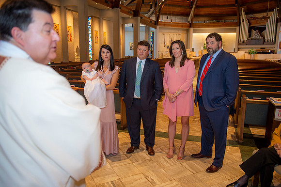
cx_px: 140
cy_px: 94
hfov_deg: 63.7
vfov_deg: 44.9
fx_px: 226
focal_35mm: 29
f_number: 2.8
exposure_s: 1/100
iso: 800
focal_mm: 29
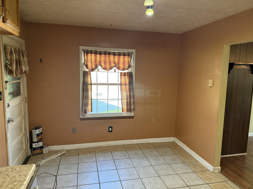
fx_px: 175
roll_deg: -0.7
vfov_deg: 56.8
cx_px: 126
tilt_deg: -5.5
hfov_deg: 71.6
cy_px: 94
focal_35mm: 24
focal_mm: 6.76
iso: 400
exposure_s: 1/120
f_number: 1.78
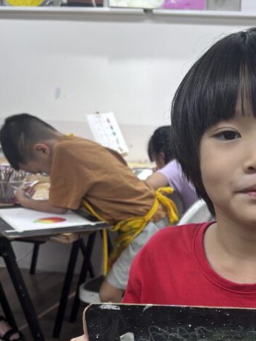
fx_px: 542
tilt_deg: -21.6
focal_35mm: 55
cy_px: 302
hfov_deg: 25.4
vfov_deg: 33.2
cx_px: 249
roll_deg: -3.9
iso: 50
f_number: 1.6
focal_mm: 5.96
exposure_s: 1/100
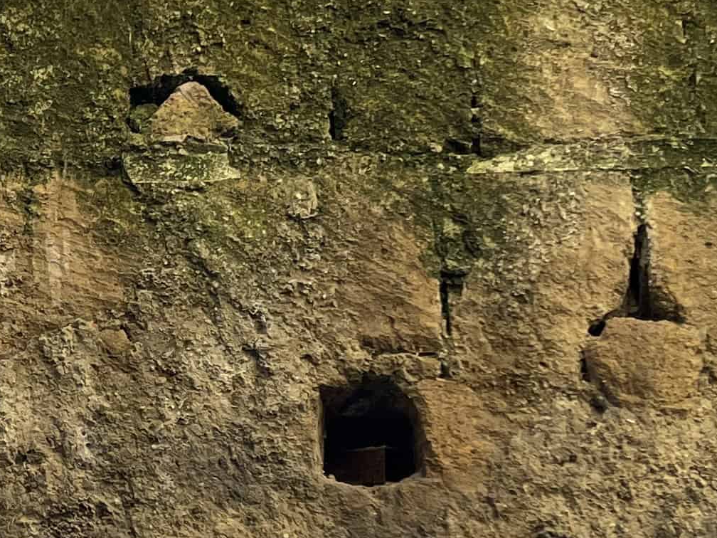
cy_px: 219
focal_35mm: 104
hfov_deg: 17.3
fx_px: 2154
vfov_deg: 14.2
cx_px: -314
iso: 32
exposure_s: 1/378
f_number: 1.6
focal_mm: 4.2
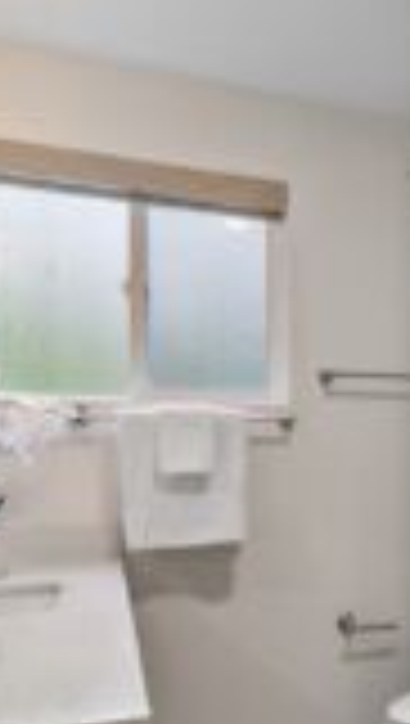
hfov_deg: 26.5
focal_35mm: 39
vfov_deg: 51.0
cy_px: 456
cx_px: 514
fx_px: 751
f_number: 8
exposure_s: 3
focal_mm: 10
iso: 100
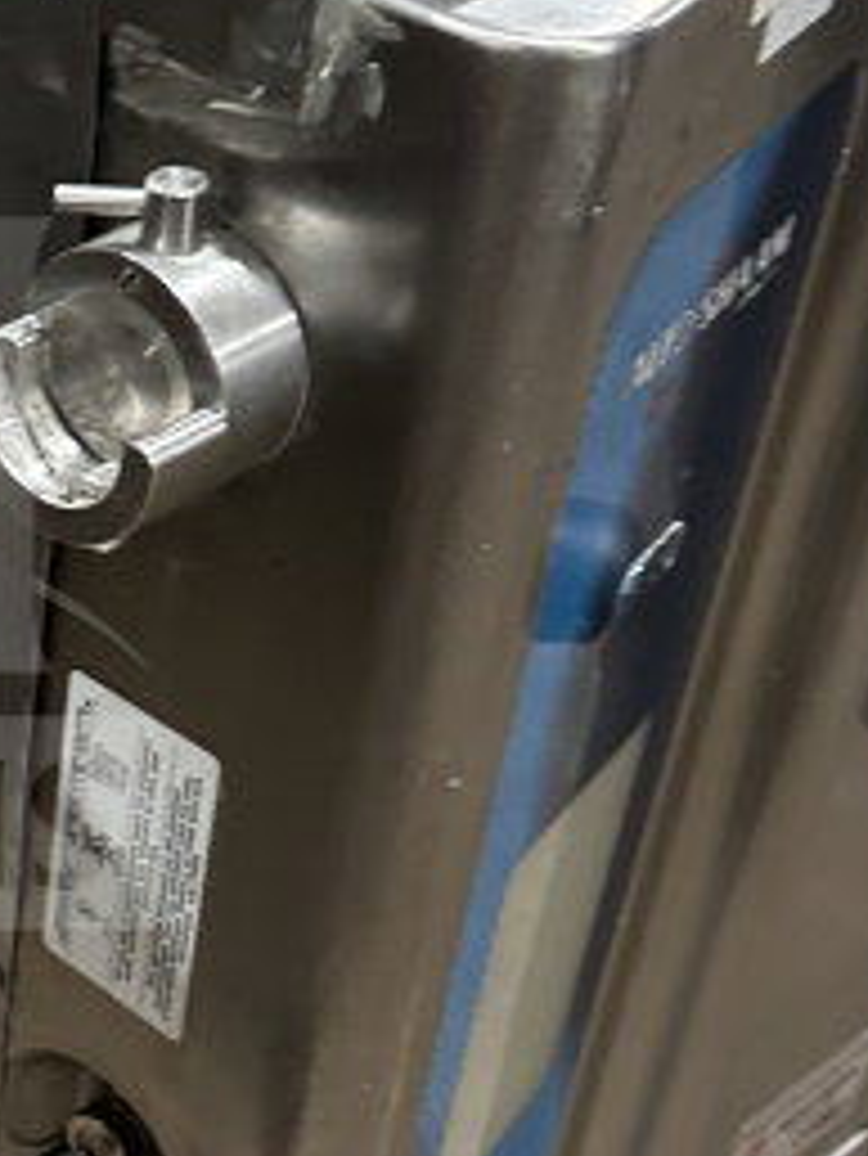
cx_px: -355
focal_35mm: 76
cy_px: 574
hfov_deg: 17.8
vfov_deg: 25.6
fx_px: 2539
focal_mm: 6.86
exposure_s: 1/60
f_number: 1.78
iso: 320
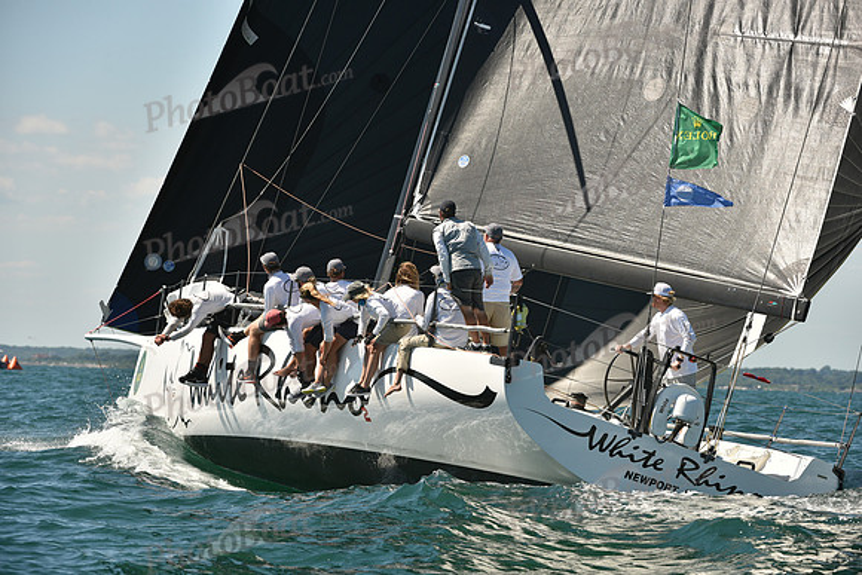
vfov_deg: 6.9
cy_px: 288
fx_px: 4790
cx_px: 431
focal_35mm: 200
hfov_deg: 10.3
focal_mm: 200
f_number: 7.1
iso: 250
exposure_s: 1/1000
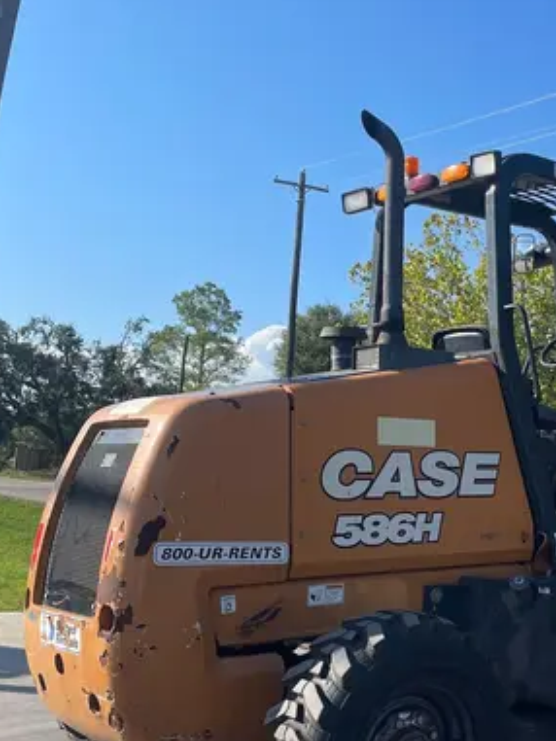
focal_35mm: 50
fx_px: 1070
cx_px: 505
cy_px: 396
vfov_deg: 38.2
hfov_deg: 28.0
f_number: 1.6
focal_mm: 4.2
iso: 50
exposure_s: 1/3509
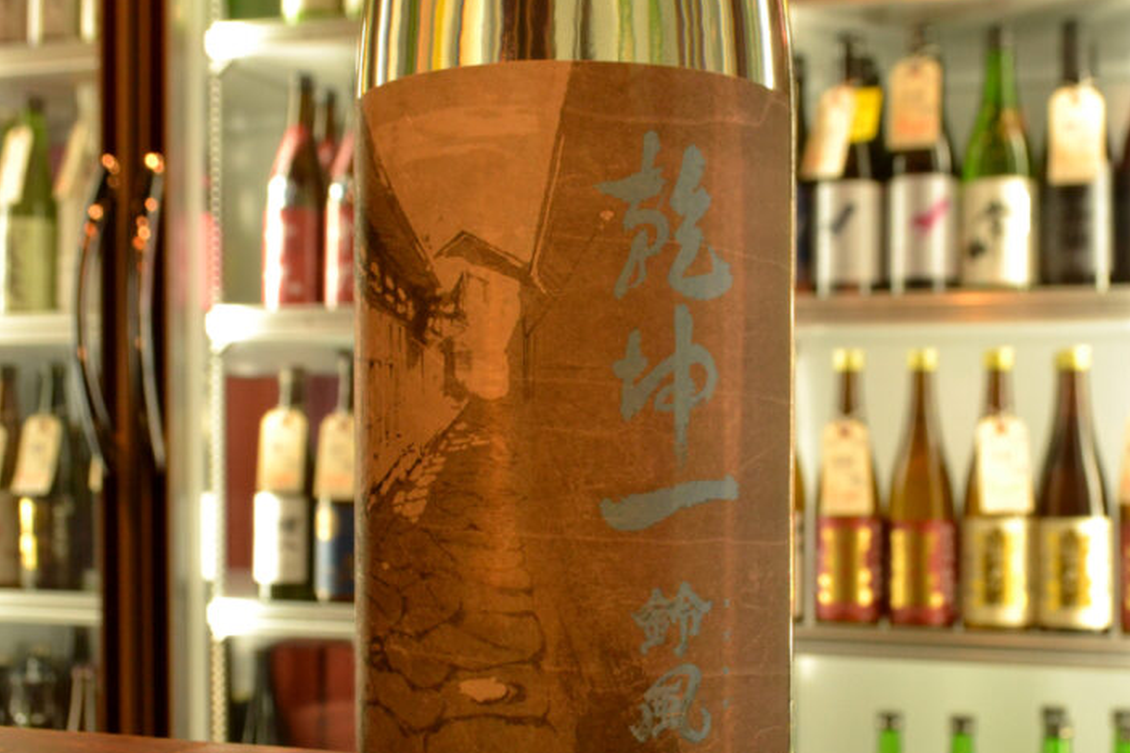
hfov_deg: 47.3
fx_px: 1287
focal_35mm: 41
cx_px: 631
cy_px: 417
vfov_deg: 32.6
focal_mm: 20
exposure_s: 1/100
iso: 1600
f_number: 5.6
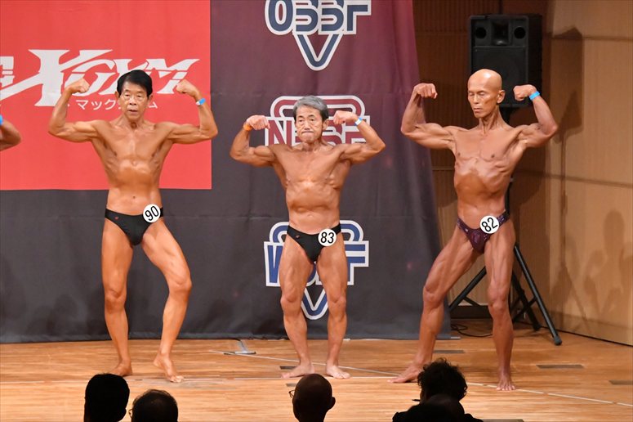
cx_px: 316
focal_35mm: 240
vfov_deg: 5.7
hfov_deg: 8.6
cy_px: 211
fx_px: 4218
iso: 12800
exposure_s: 1/400
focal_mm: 160
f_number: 5.6
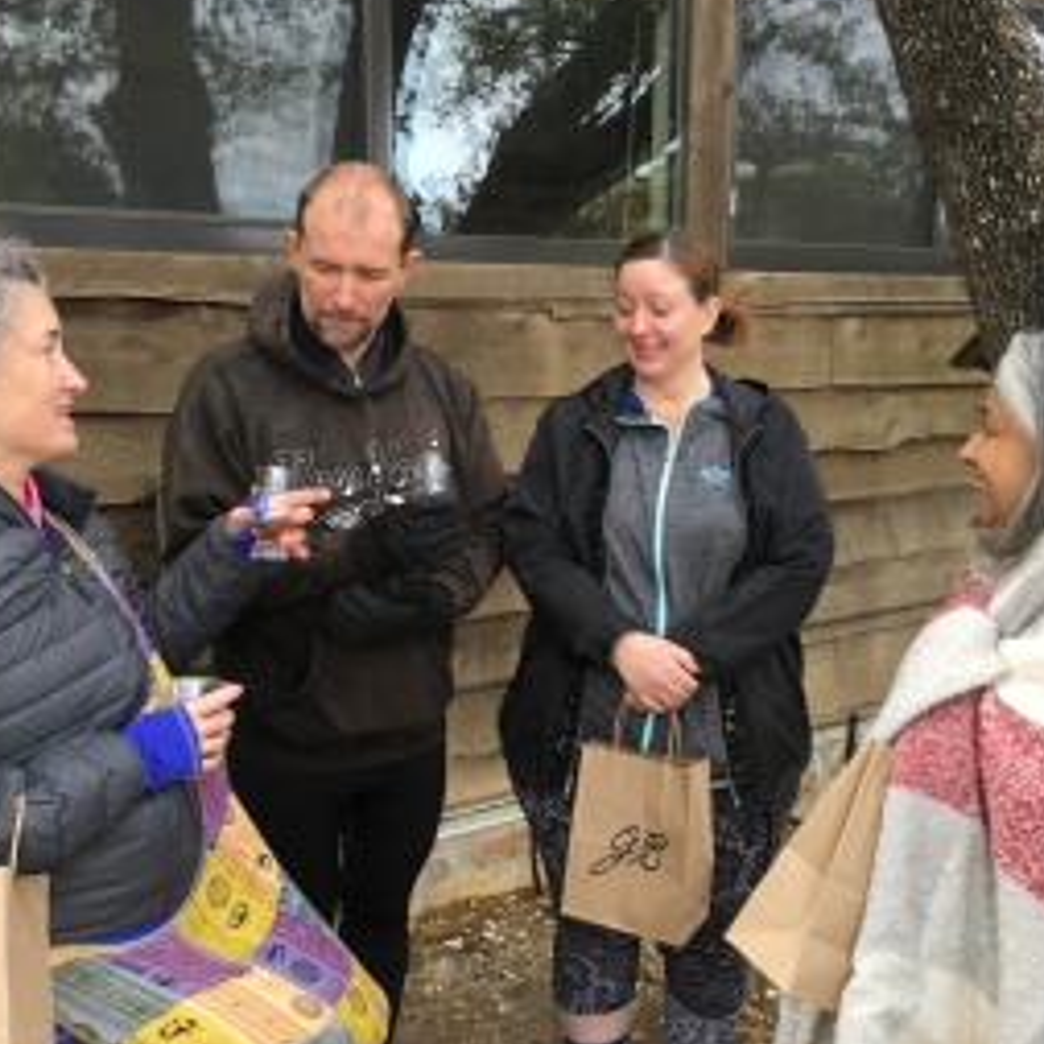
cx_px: 565
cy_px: 499
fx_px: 1262
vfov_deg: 44.9
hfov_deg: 44.9
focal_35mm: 37
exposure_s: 1/120
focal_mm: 4.15
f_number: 2.2
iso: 40
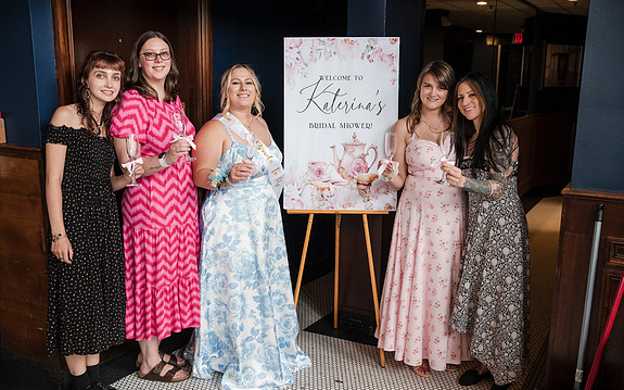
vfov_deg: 35.3
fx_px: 612
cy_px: 209
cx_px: 313
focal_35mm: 36
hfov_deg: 54.0
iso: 2000
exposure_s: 1/250
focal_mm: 35
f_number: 4
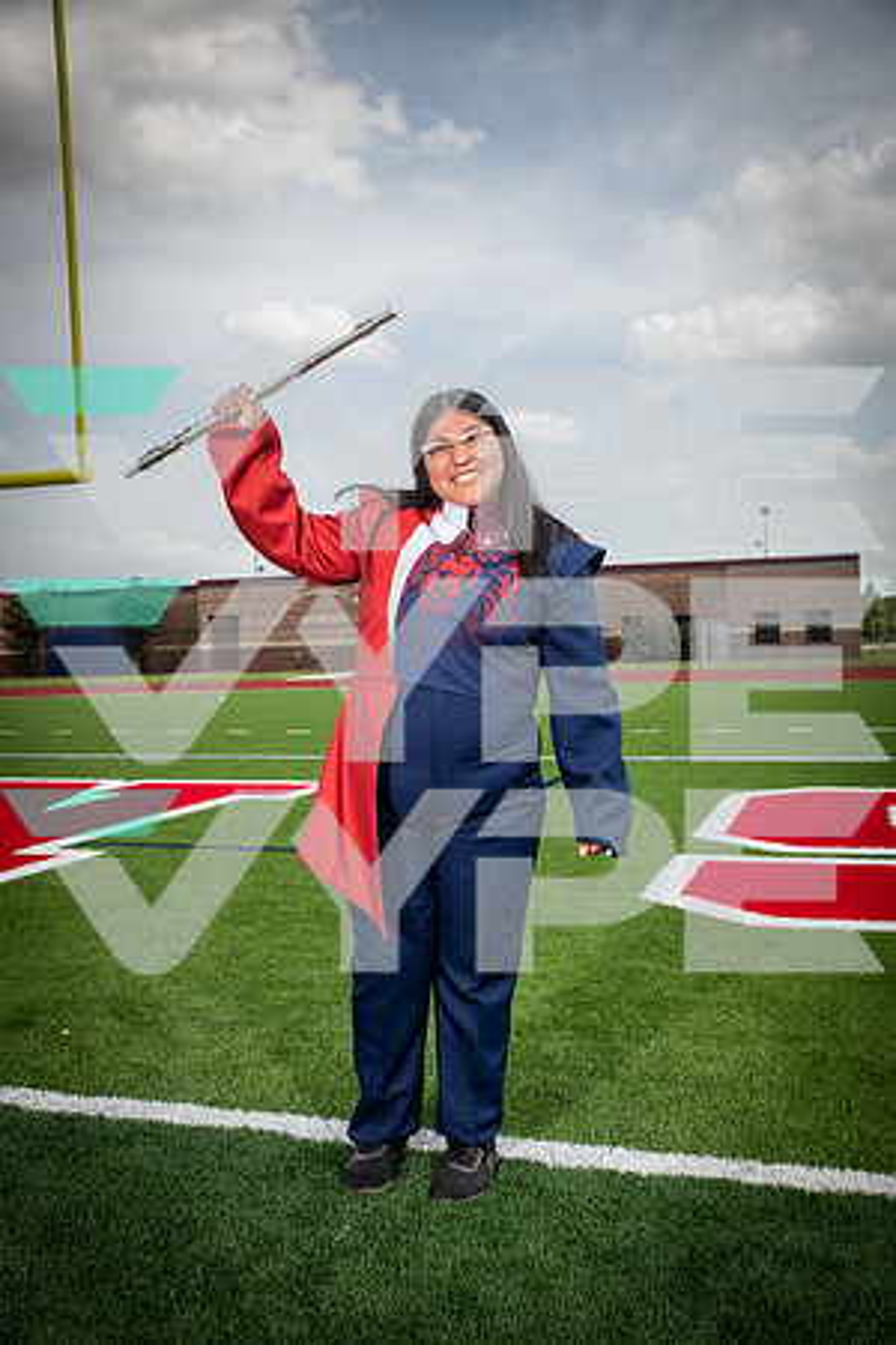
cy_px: 672
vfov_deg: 54.4
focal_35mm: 35
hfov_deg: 37.9
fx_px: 1307
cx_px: 448
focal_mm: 35
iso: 125
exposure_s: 1/400
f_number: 7.1
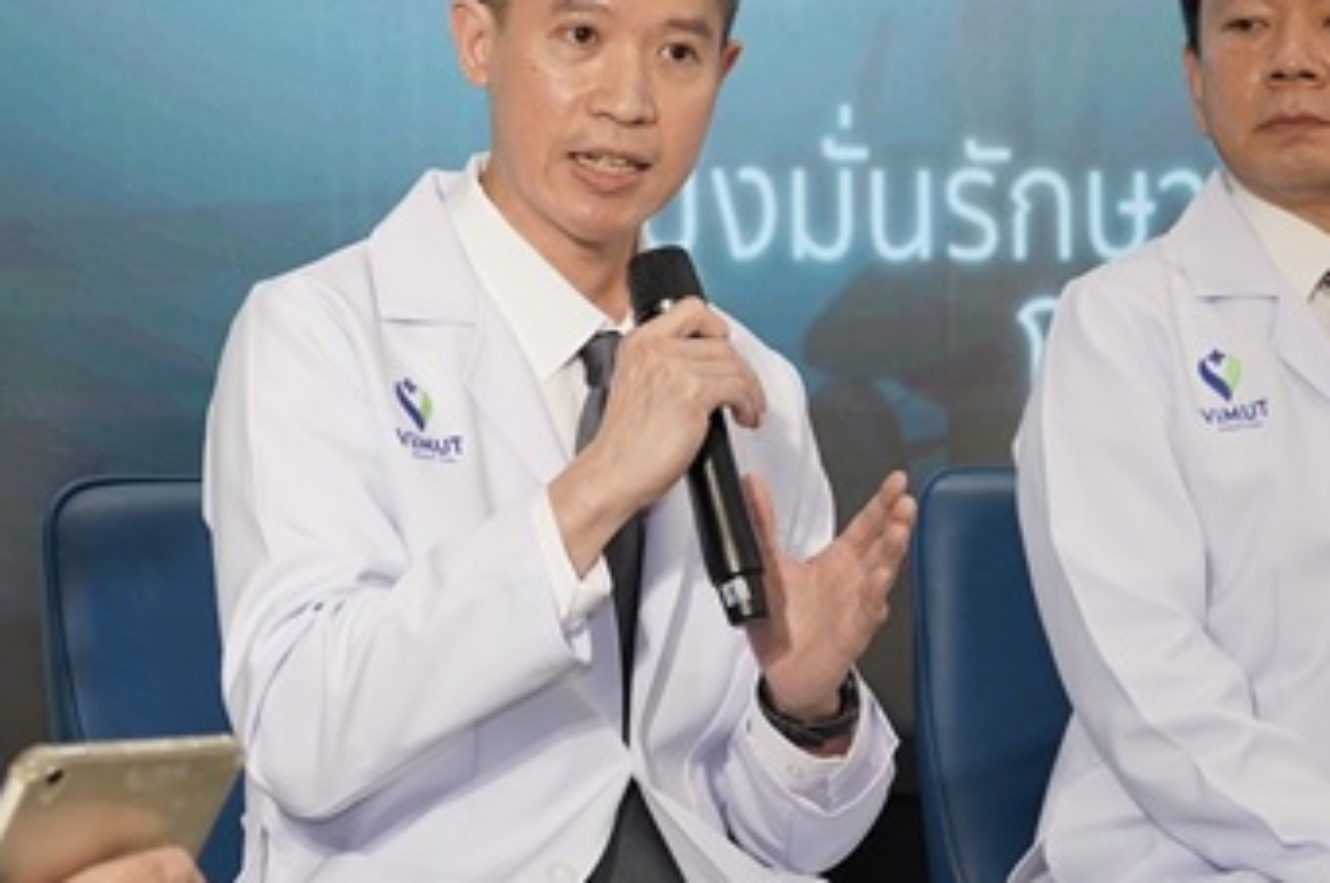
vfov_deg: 8.1
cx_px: 498
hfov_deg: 12.2
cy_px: 331
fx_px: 6198
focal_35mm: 168
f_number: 4
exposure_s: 1/250
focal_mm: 82
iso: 800
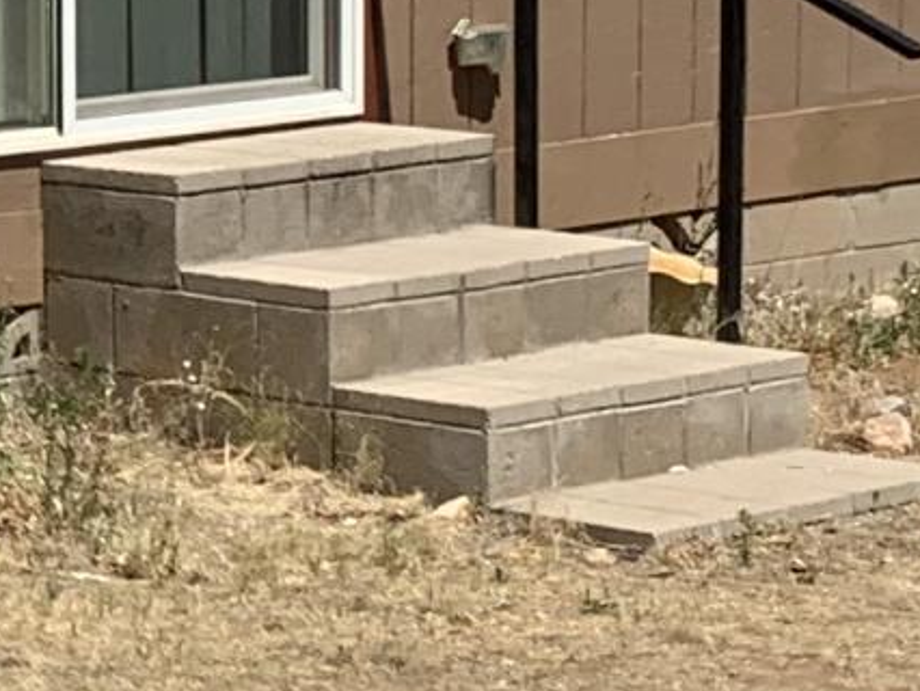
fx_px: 4866
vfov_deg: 8.1
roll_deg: +1.4
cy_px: 134
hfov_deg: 10.0
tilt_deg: -2.7
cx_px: -968
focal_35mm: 183
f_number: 1.8
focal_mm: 4.25
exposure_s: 1/3086
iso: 25
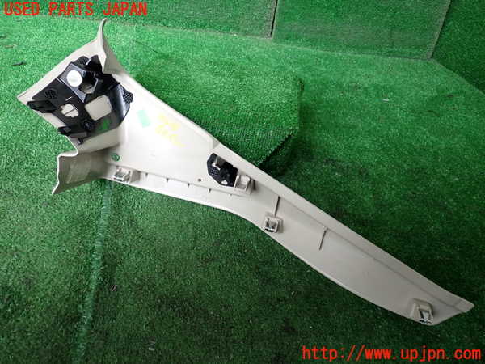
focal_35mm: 30
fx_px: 420
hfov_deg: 60.0
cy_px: 182
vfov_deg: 46.8
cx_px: 242
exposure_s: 1/100
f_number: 2.3
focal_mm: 5.4
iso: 200
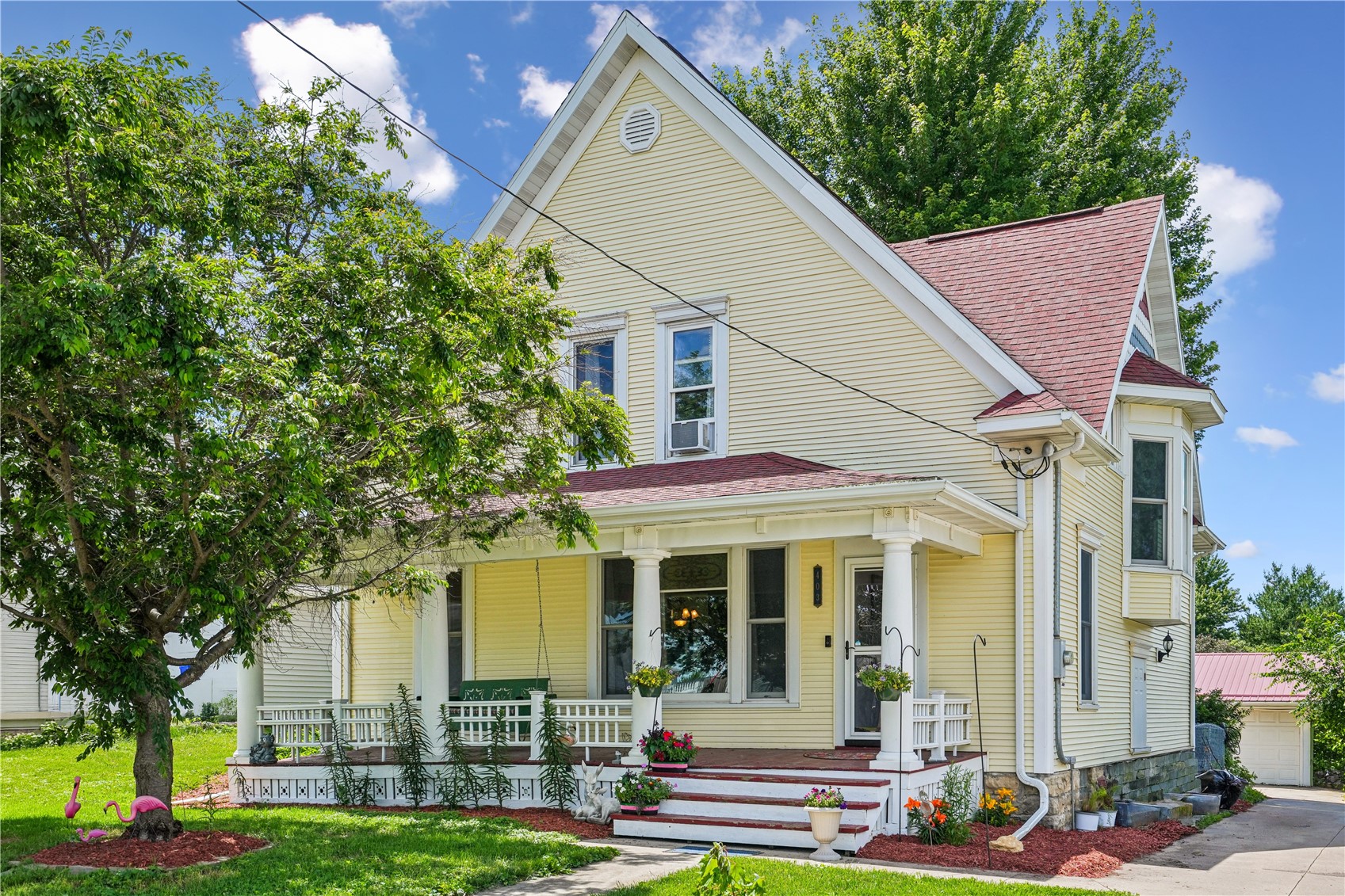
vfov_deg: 37.8
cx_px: 672
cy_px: 448
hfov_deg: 54.4
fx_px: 1307
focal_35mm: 35
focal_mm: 35
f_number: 9
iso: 400
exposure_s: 1/640
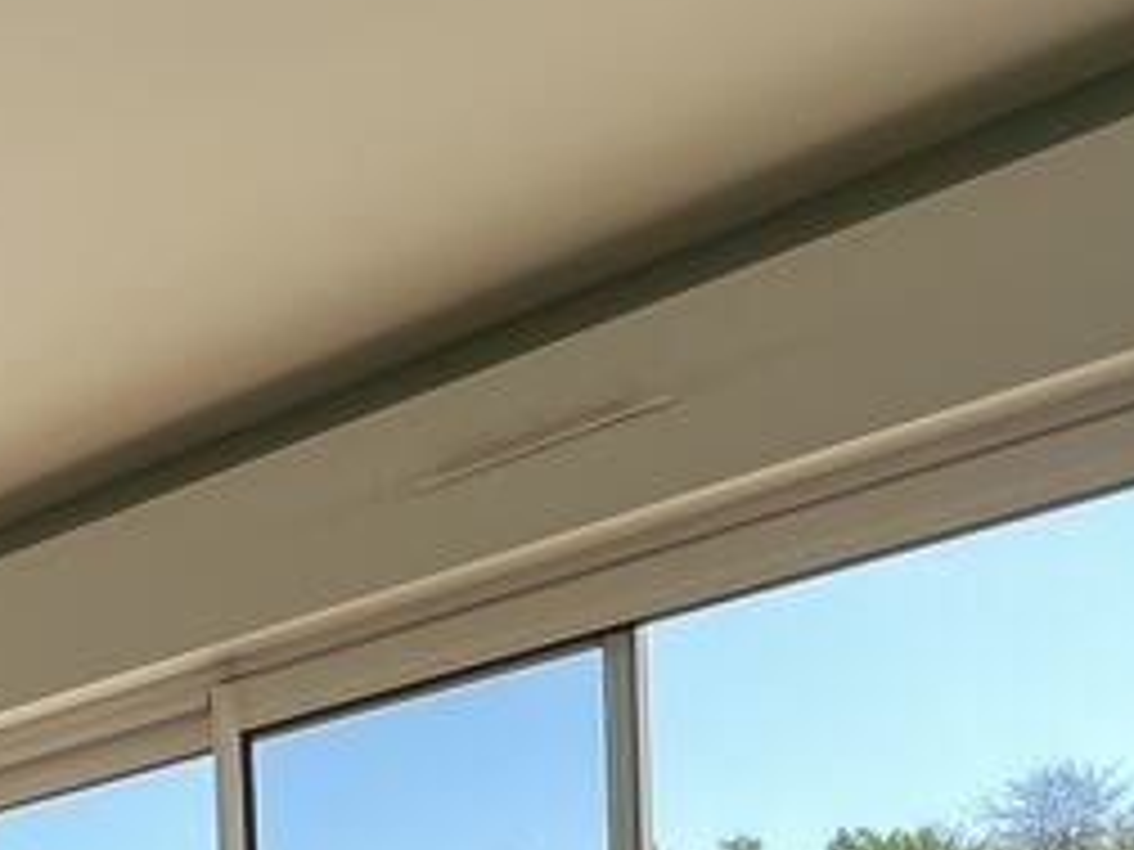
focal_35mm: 62
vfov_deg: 19.1
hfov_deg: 24.3
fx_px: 2031
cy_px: 1448
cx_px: -572
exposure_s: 1/235
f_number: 1.8
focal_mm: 1.57
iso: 32
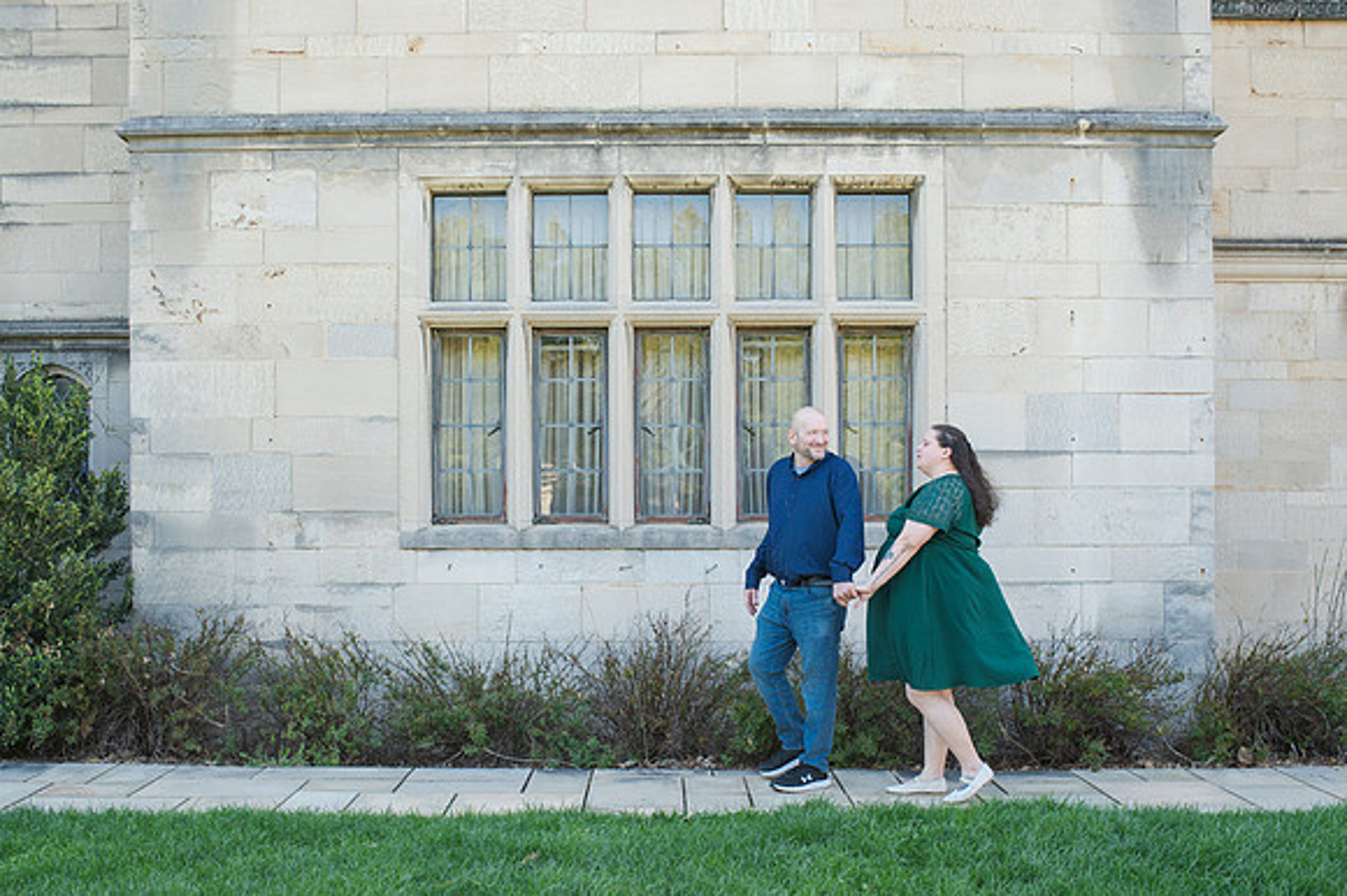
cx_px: 659
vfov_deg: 31.7
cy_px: 529
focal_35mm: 42
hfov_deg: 46.4
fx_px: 1573
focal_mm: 35
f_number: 3.2
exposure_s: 1/320
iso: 220
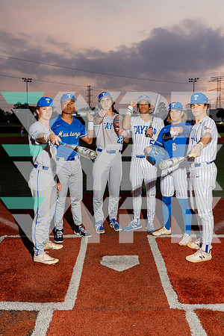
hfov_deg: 37.9
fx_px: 327
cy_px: 168
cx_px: 112
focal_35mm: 35
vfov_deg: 54.4
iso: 2000
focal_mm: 35
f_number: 7.1
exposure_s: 1/250
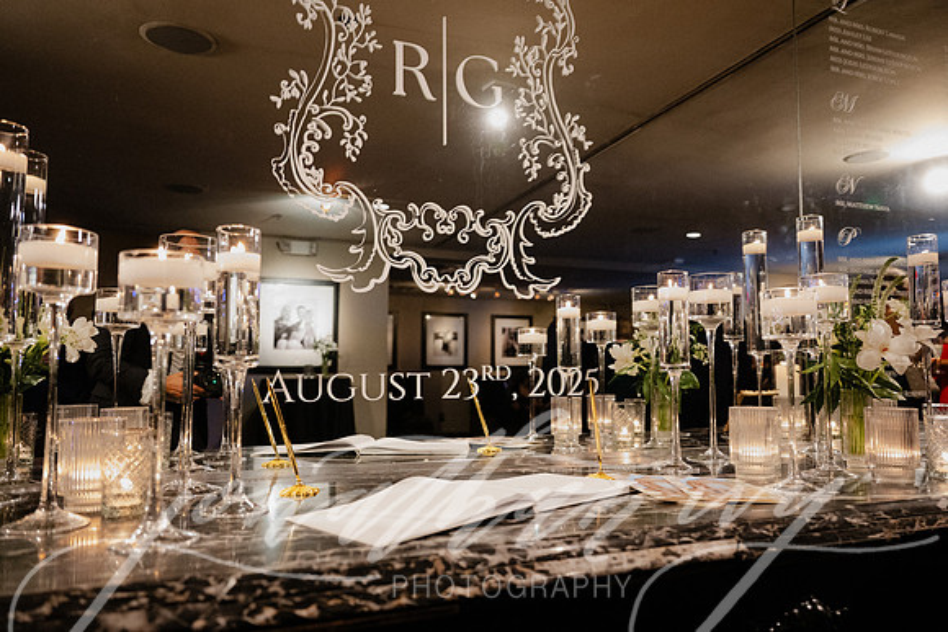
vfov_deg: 49.6
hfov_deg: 69.4
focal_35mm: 26
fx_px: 684
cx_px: 500
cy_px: 324
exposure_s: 1/160
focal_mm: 24
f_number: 2.8
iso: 6400
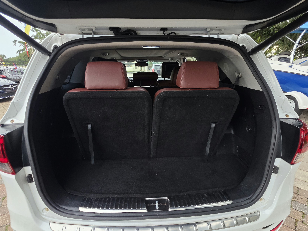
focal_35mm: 16
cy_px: 129
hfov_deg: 94.4
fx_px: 142
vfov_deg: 77.8
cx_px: 148
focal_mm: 2.2
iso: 160
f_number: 1.9
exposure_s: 1/120
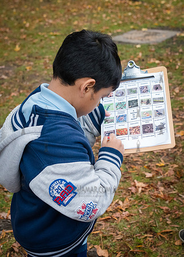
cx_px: 104
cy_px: 118
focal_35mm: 61
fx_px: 444
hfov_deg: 23.4
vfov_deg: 32.2
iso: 4000
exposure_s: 1/500
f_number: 4
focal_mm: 35
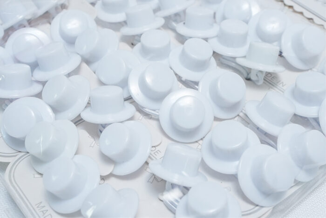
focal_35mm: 52
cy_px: 109
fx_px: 471
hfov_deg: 38.2
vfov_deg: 26.0
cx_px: 163
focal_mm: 35
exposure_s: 1/160
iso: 2500
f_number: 10
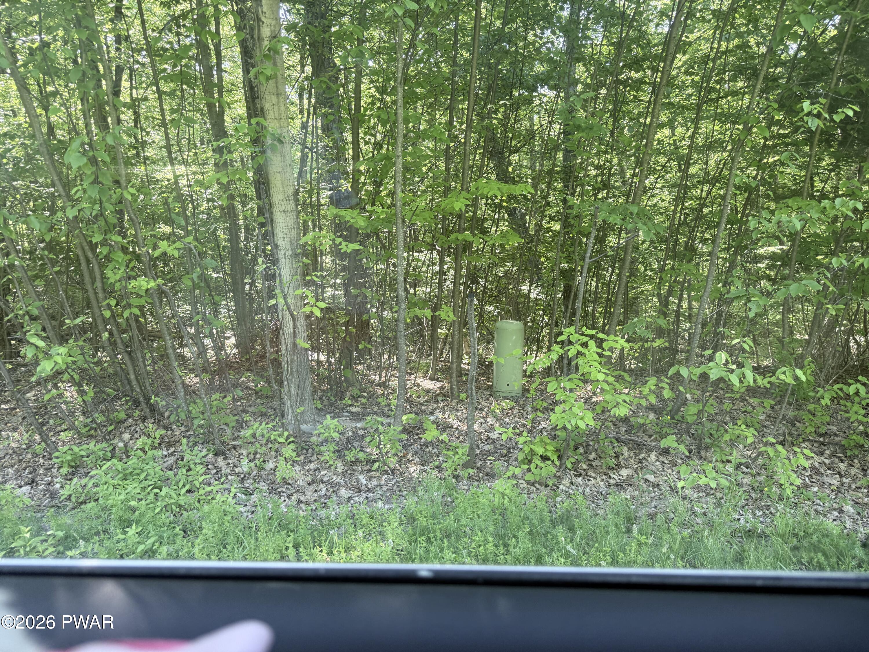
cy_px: 326
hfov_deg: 71.6
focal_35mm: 24
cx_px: 434
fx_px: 602
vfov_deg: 56.8
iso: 125
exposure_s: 1/121
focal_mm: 6.76
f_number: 1.78
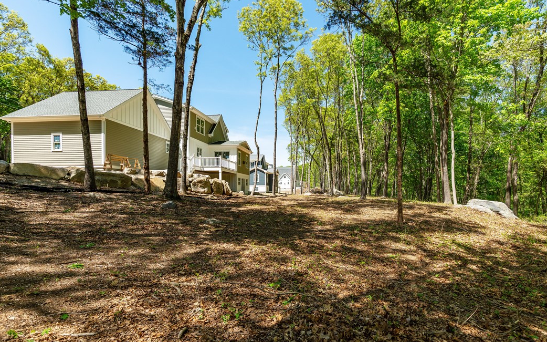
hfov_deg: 94.3
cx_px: 264
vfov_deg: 68.0
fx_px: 253
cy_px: 167
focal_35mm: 17
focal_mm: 16
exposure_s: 1/320
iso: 100
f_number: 6.3
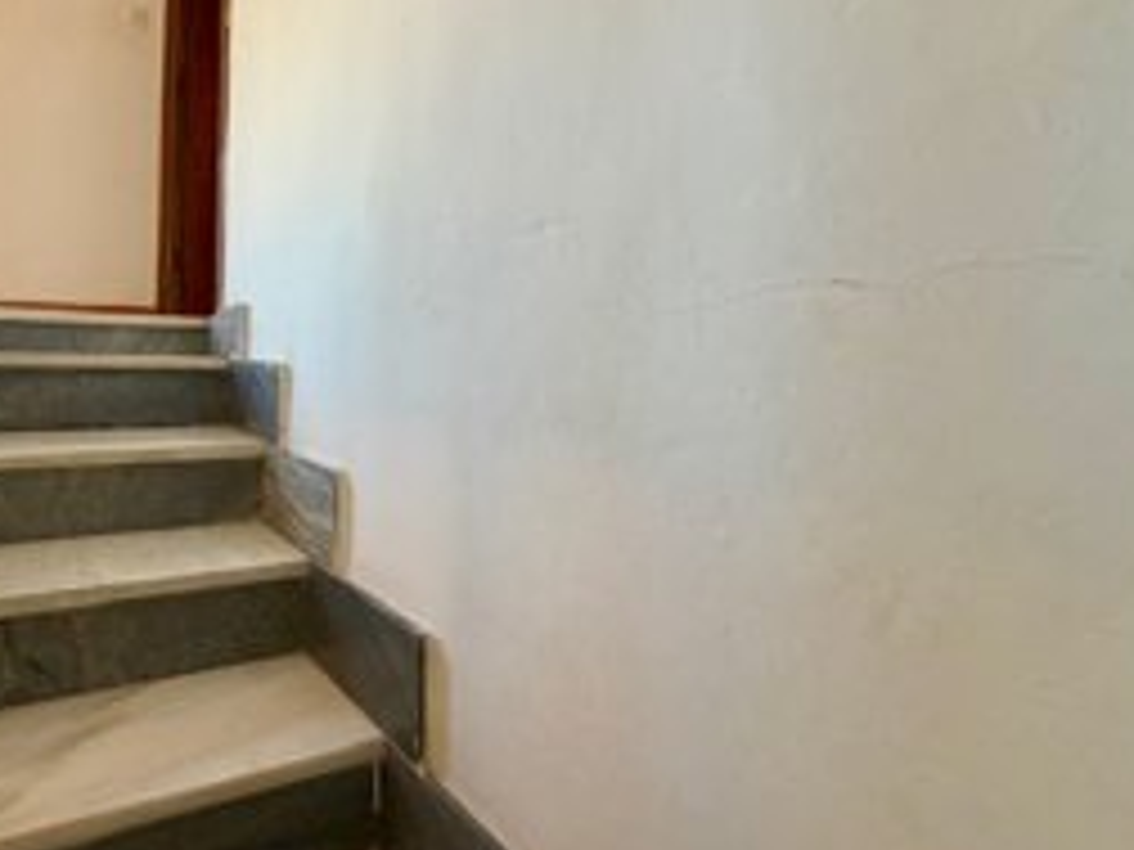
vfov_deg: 65.4
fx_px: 655
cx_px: 346
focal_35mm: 20
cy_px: 346
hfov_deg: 78.1
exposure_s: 1/50
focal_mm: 2.22
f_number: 2.2
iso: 160
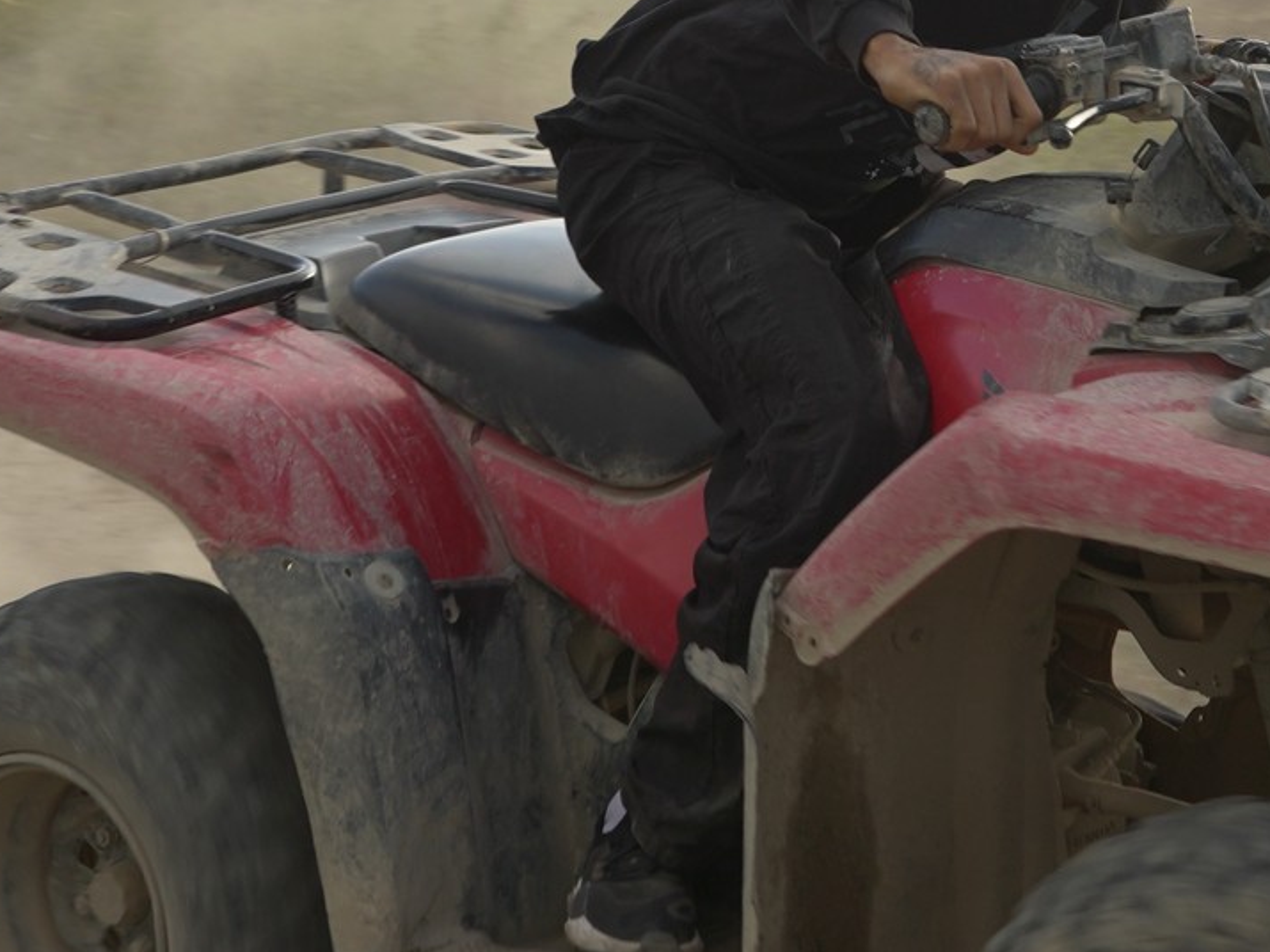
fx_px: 4292
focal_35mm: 117
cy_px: -75
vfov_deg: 12.5
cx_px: 883
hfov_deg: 16.8
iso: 200
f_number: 5.6
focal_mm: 34
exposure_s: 1/320
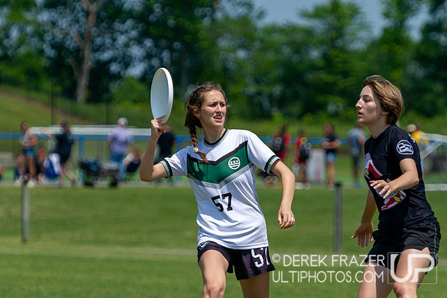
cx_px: 236
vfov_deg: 3.7
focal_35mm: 373
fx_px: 4632
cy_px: 161
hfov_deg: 5.5
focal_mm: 190
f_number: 4
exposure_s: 1/2500
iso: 200
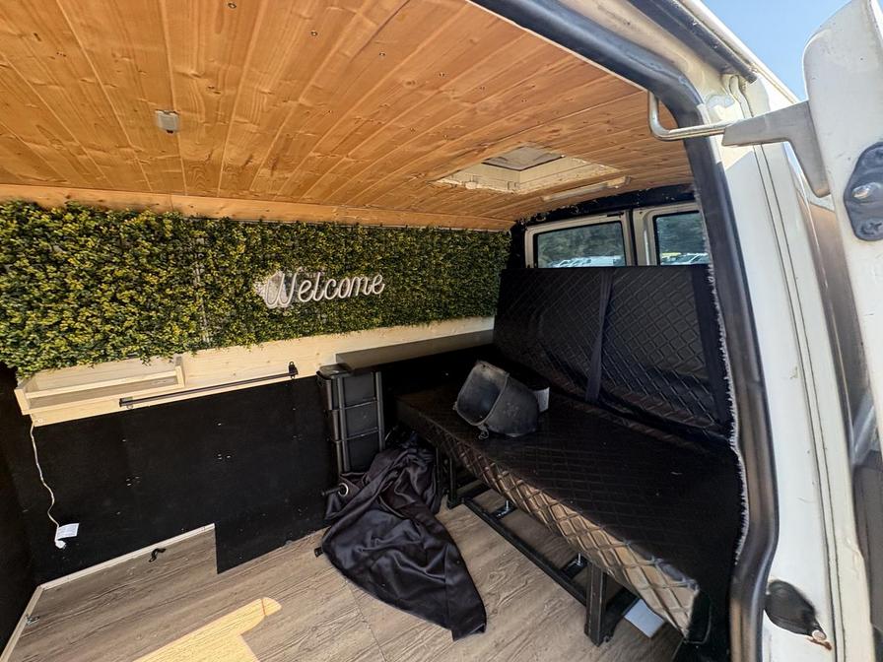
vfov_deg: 85.7
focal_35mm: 14
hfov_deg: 102.1
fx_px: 357
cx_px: 442
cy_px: 331
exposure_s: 1/136
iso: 100
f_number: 2.2
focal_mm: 2.22
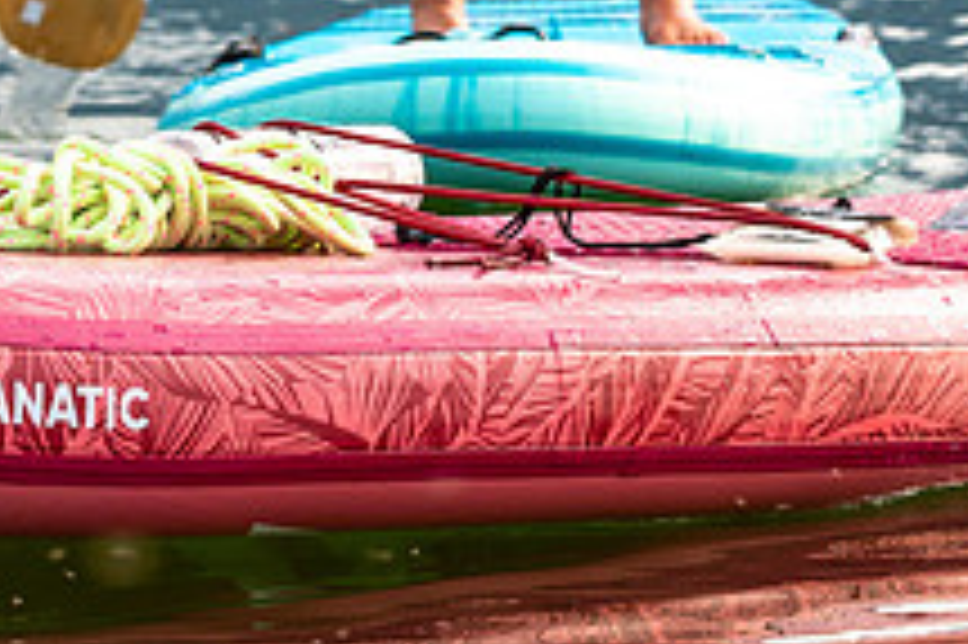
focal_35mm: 264
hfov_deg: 7.8
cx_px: 220
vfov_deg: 5.2
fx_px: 7093
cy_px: -60
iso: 400
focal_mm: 86
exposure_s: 1/320
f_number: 9
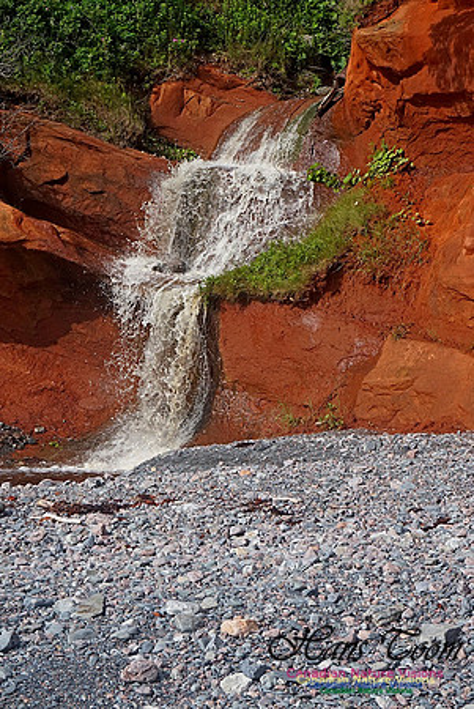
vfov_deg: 27.0
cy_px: 354
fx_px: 1478
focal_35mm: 75
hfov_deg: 18.2
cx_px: 237
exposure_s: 1/1250
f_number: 13
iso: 1000
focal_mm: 50
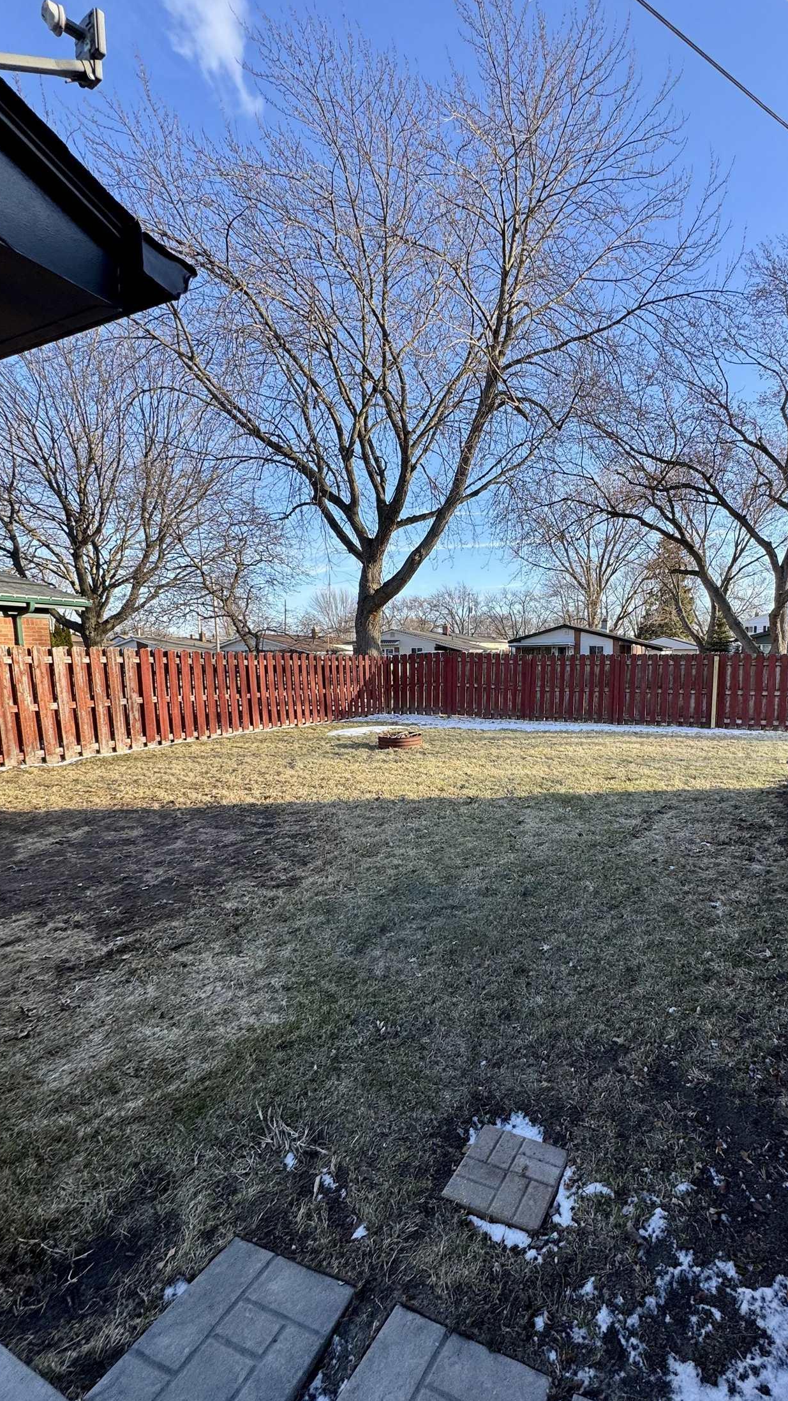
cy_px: 713
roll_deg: +0.4
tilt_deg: -5.3
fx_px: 594
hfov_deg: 65.7
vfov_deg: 99.4
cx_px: 511
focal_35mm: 16
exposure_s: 1/473
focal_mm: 2.22
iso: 40
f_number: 2.2
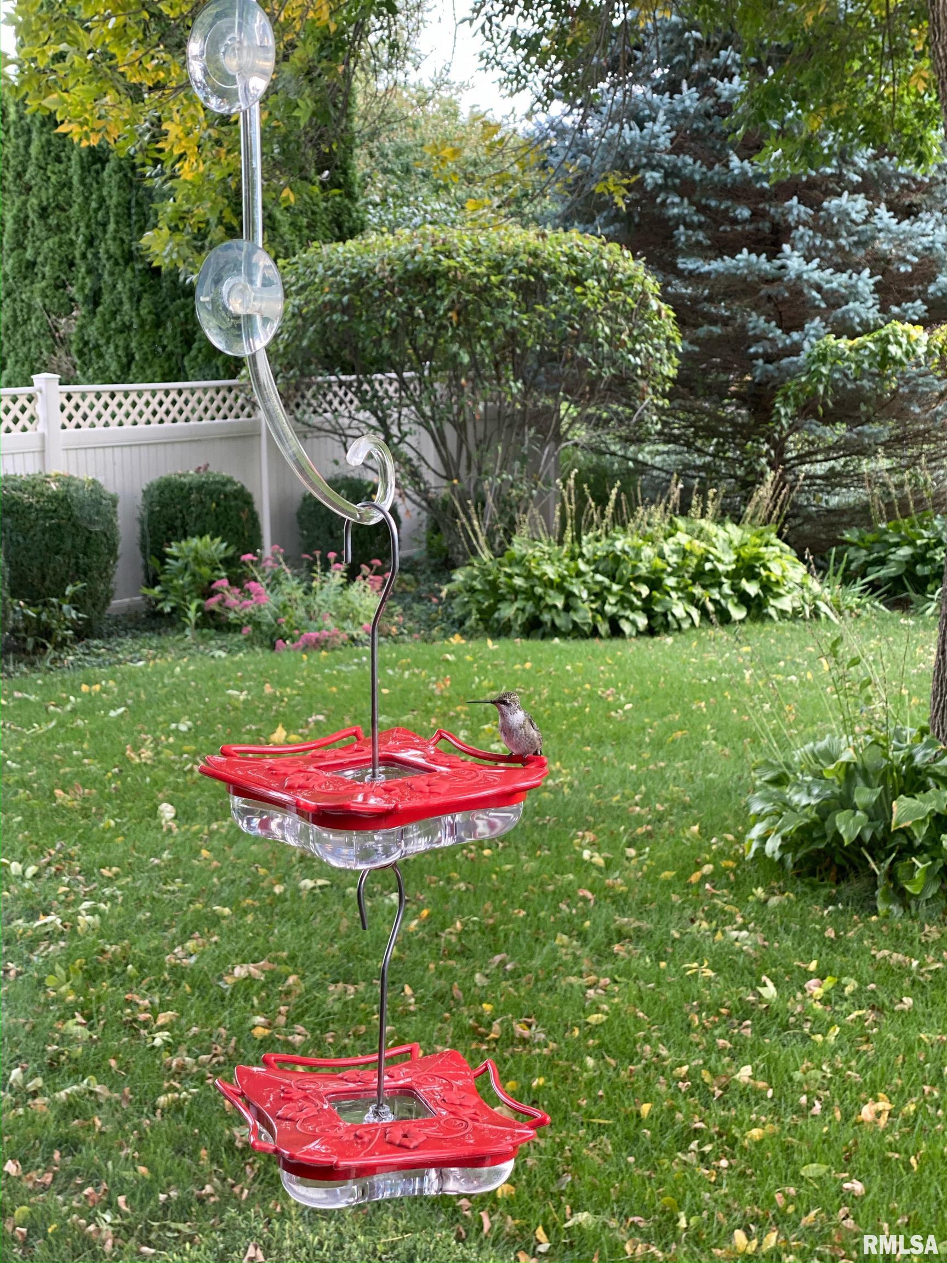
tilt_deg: -9.7
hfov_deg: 28.0
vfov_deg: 36.8
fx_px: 1897
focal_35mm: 52
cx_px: 474
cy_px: 632
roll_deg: +0.2
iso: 64
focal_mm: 6
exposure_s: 1/120
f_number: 2
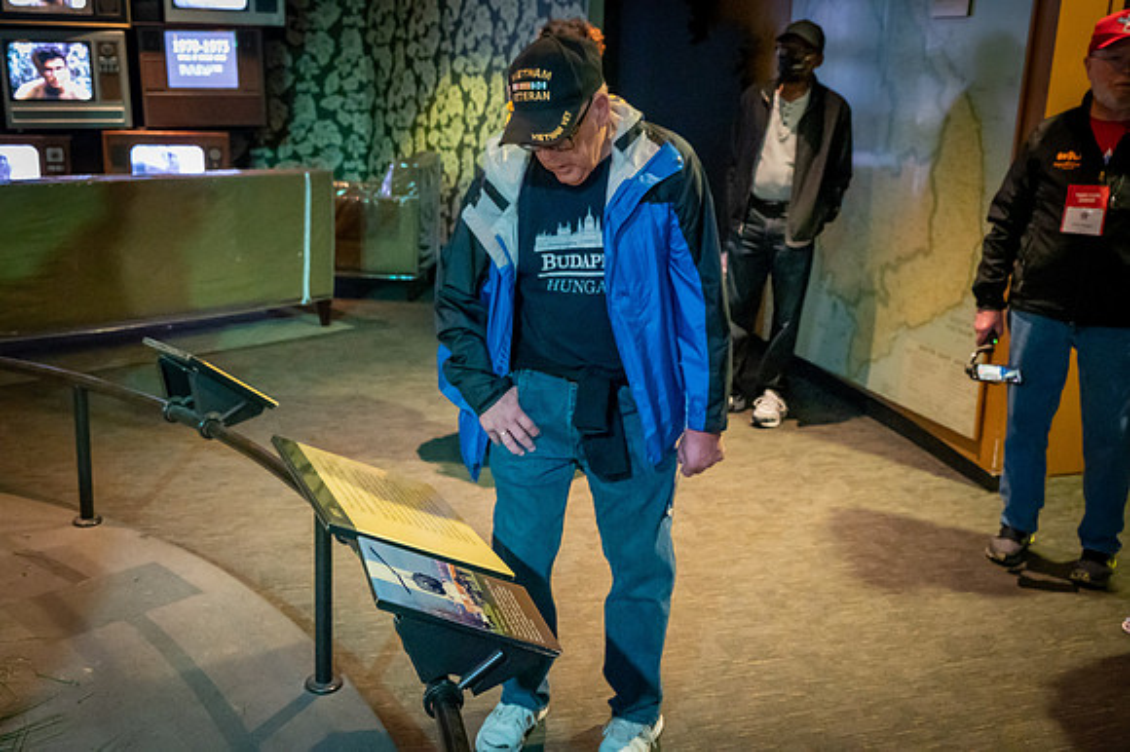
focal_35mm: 36
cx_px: 565
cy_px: 376
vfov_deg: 36.8
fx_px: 1129
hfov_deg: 53.2
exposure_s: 1/50
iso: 12800
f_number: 5.6
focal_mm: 36
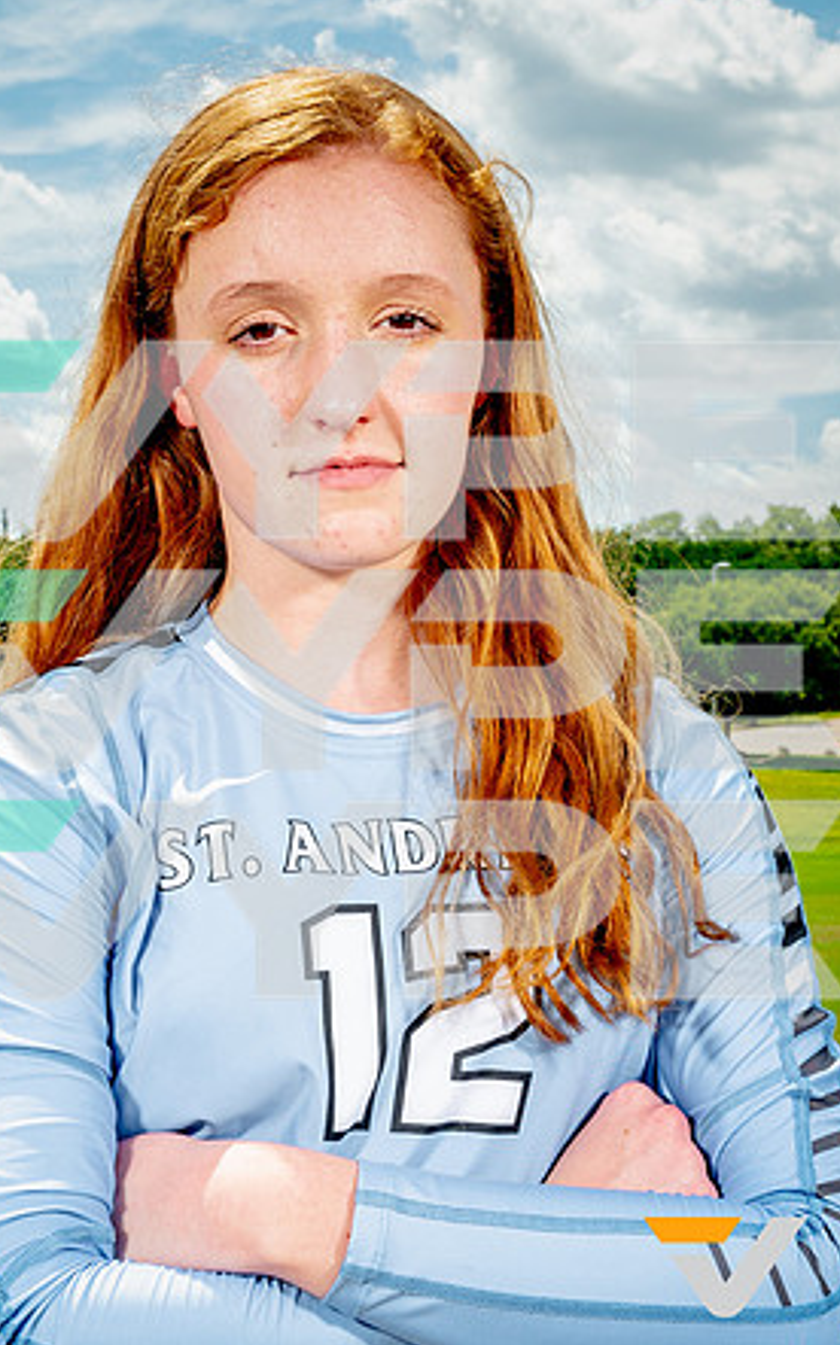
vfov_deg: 32.0
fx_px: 2346
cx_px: 392
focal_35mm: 64
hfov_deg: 20.3
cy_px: 704
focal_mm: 38
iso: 100
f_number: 11
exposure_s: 1/125
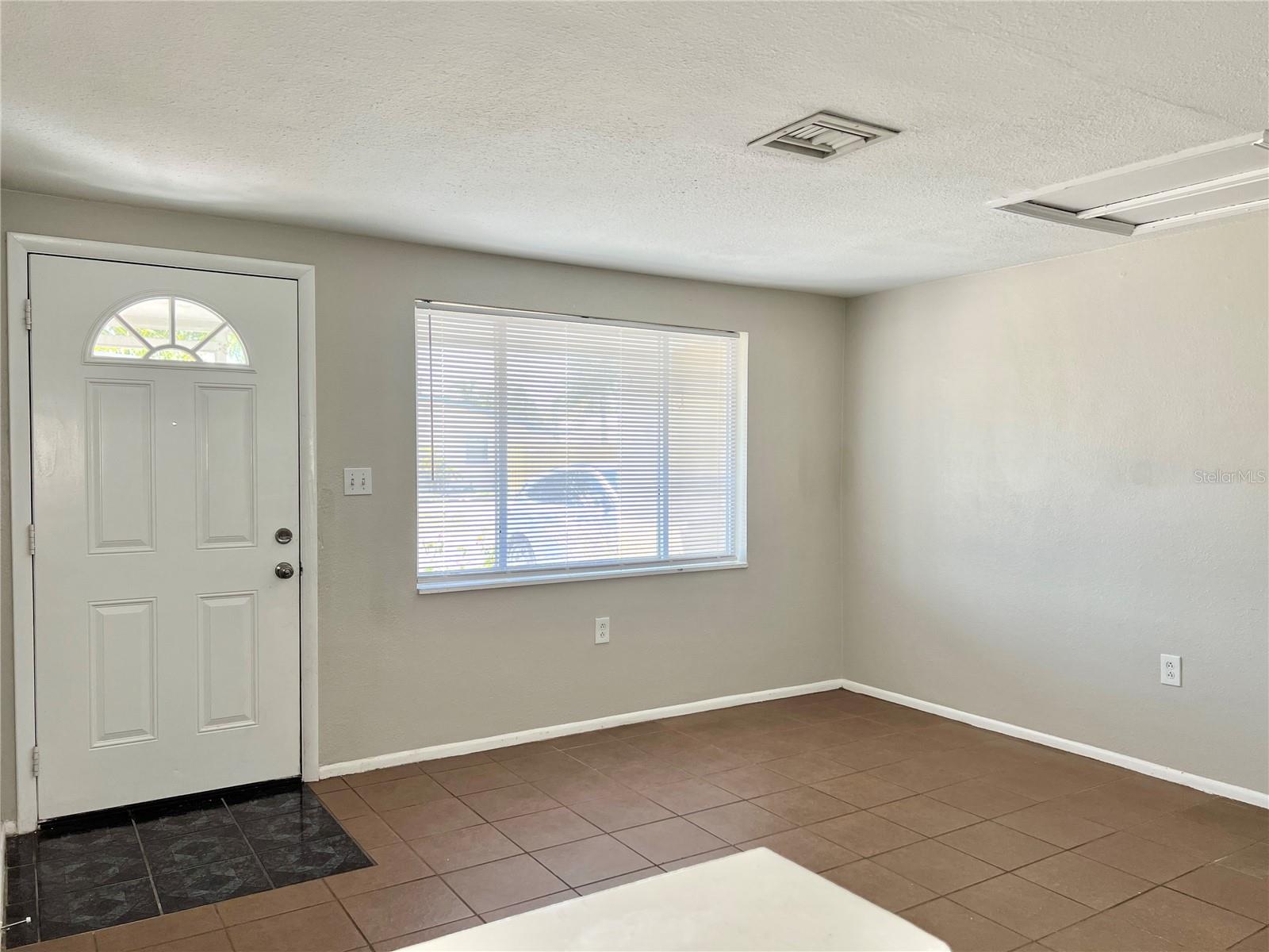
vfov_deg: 53.1
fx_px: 953
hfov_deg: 67.3
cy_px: 476
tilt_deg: -1.8
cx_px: 634
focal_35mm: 26
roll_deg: +0.3
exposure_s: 1/120
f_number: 1.5
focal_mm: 5.7
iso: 64
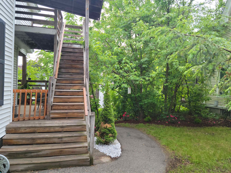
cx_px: 116
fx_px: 187
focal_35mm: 28
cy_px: 86
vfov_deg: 49.7
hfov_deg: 63.4
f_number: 2
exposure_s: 1/59
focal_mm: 5.9
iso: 80
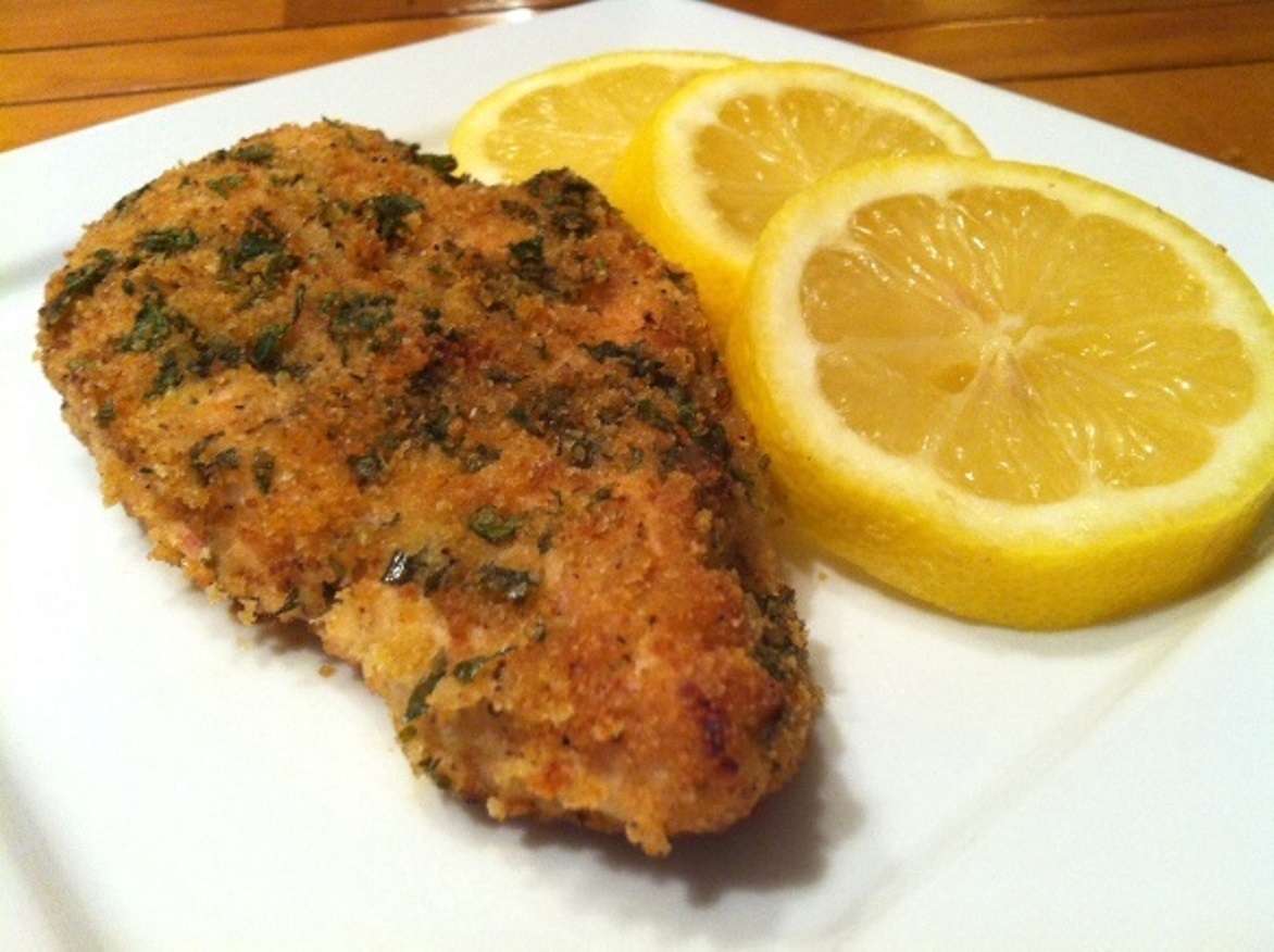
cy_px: 476
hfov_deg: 52.7
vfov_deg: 40.6
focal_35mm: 35
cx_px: 637
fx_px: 1287
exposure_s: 1/17
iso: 160
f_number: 2.8
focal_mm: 3.85
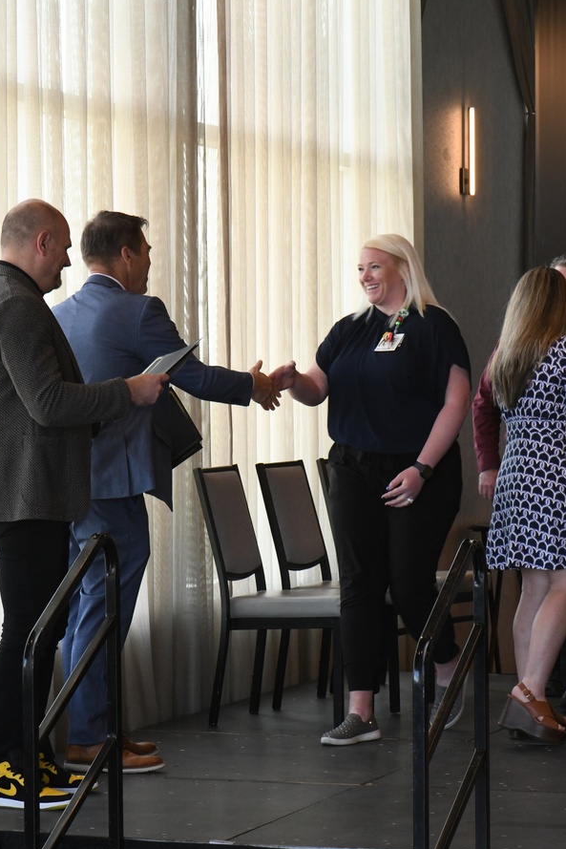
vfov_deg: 15.1
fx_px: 3206
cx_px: 232
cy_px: 478
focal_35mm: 136
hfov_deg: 10.1
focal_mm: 105
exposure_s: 1/100
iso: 4000
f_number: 20
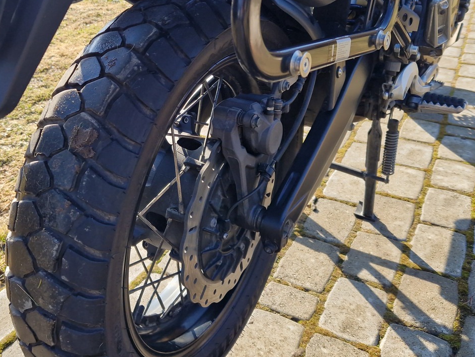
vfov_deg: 35.8
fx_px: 535
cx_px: 182
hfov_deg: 47.5
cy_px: 78
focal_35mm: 39
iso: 50
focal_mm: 5.4
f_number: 1.8
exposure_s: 1/378
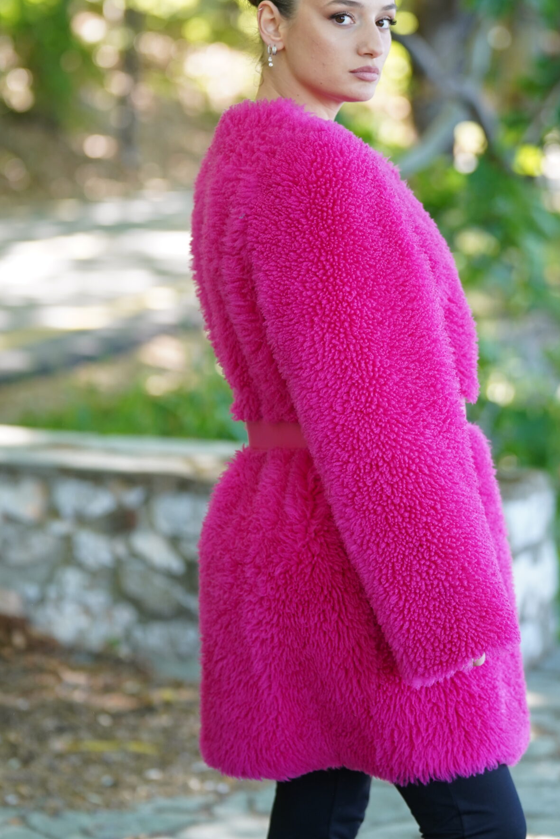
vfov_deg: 15.9
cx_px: 367
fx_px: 3009
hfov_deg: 10.6
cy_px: 307
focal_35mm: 129
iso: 640
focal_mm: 89
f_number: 2.8
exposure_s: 1/320
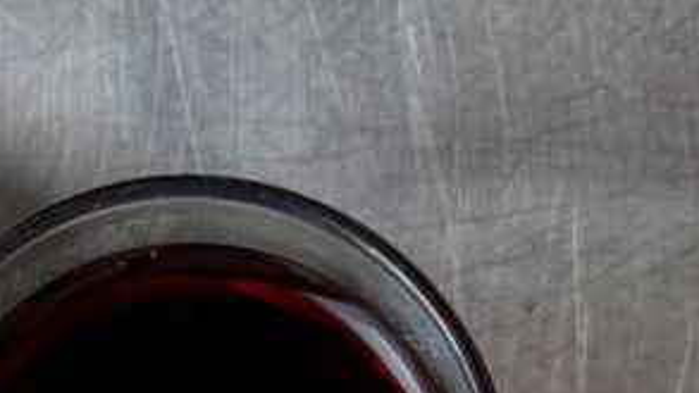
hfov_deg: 21.1
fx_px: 1835
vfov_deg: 10.8
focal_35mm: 99
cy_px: 874
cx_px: 74
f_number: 1.6
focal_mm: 5.96
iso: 32
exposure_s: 1/131
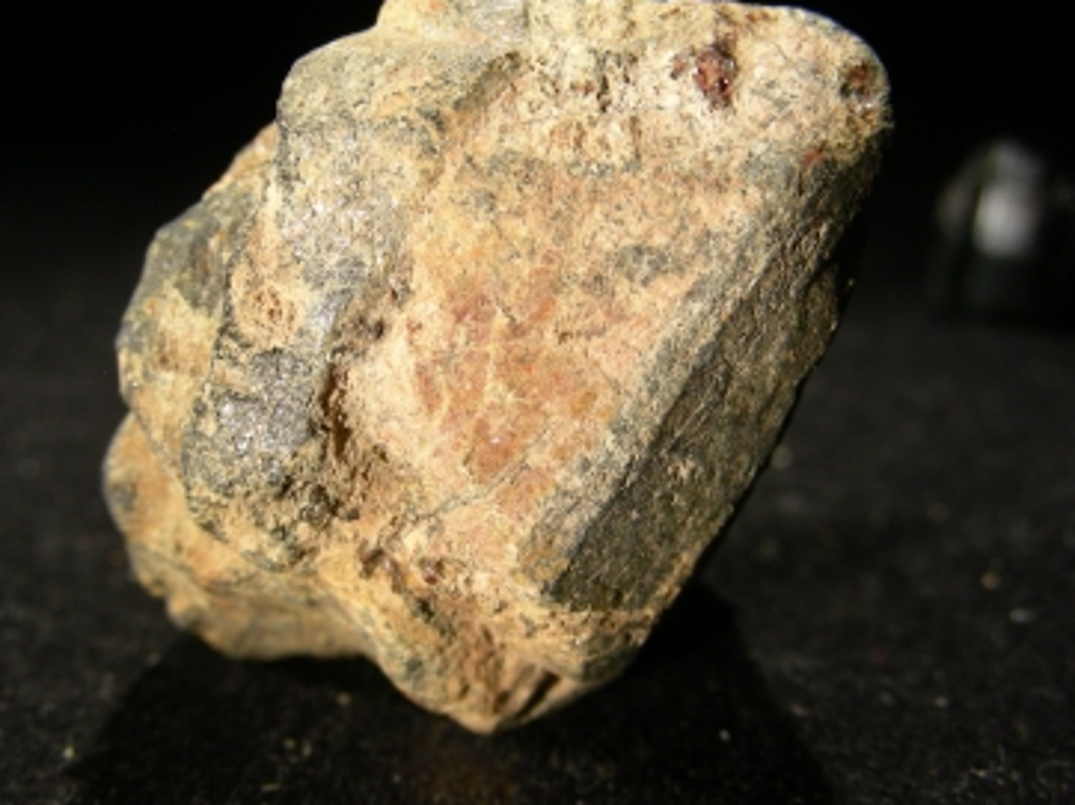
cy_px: 376
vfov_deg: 33.5
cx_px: 481
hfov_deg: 43.8
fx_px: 1334
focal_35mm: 43
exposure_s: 1/31.6
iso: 50
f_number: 3.5
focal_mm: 6.3
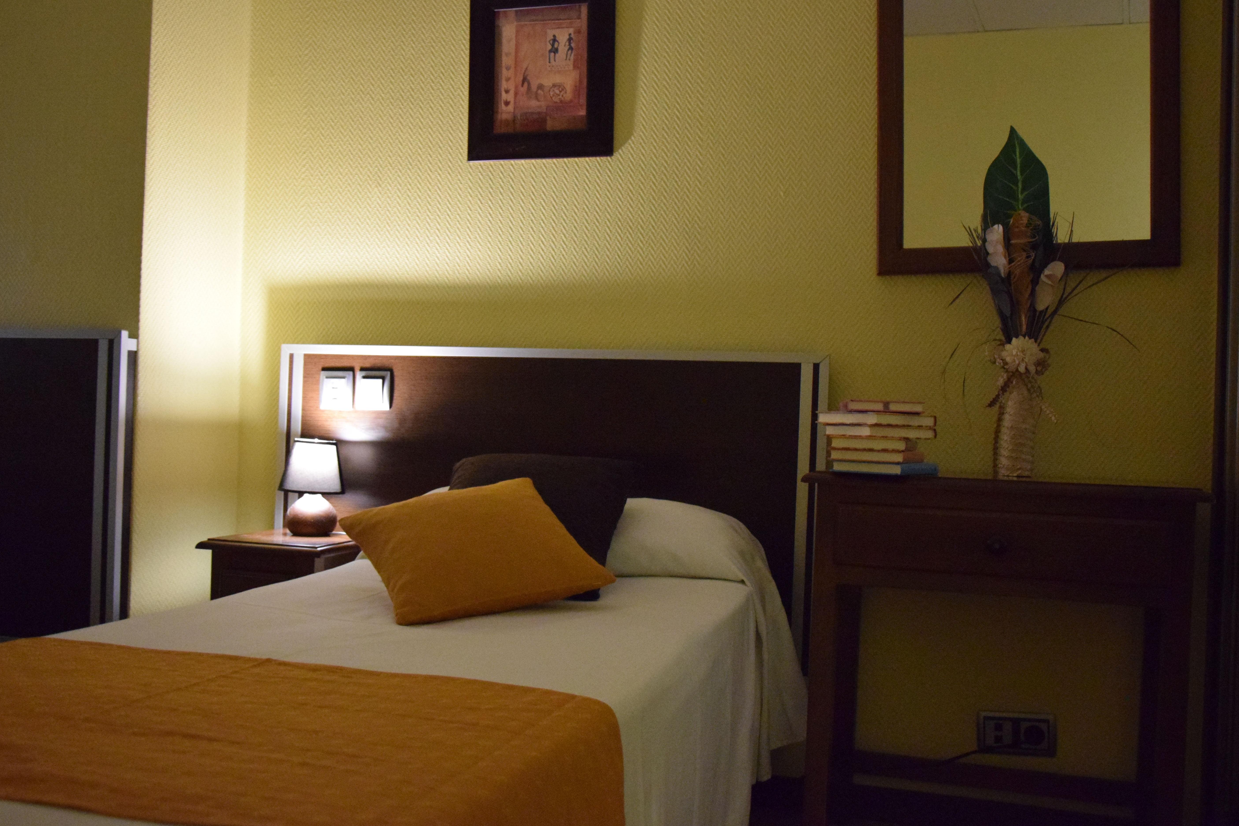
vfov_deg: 39.4
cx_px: 635
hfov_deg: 56.4
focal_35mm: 34
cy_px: 422
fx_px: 1154
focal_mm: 21
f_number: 3.8
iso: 6400
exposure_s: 1/50
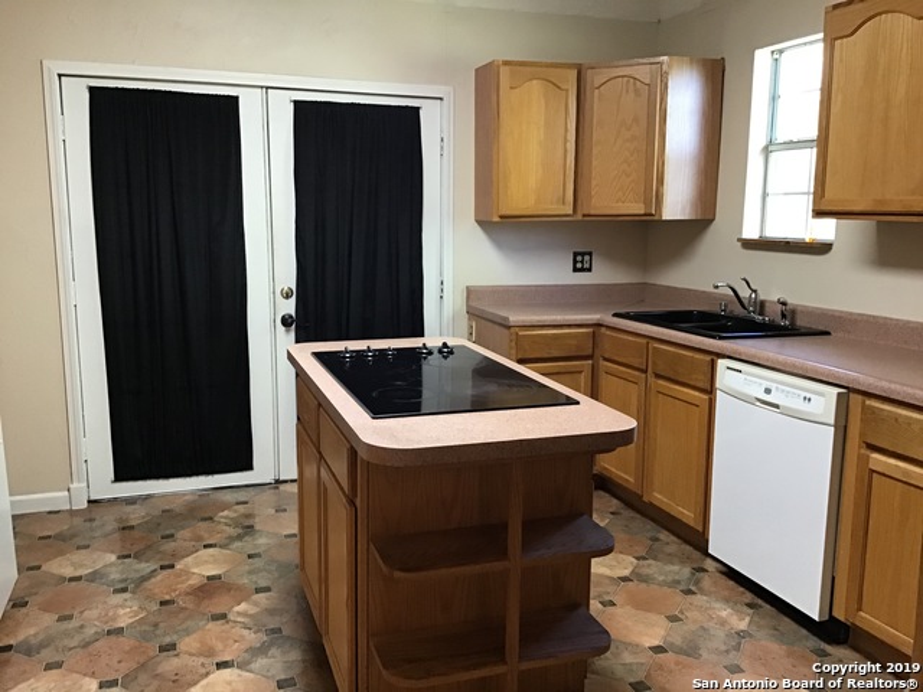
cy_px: 346
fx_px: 827
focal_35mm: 31
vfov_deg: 45.4
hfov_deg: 58.4
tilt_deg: -9.4
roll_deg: -1.5
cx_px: 462
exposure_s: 1/30
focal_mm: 3.3
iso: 125
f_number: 2.4
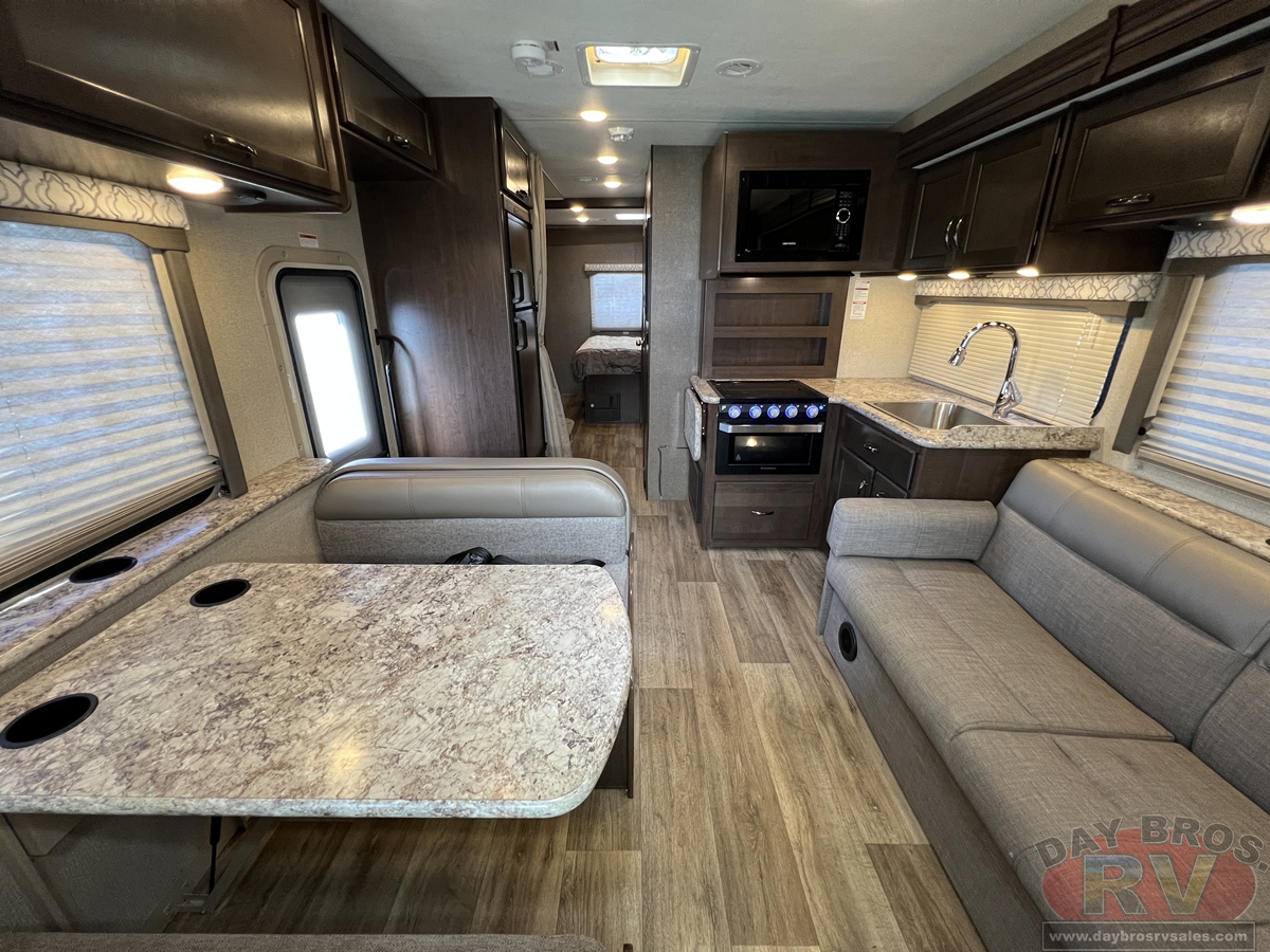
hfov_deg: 106.2
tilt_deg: -21.2
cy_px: 476
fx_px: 477
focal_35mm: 13
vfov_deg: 89.9
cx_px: 635
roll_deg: +0.9
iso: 250
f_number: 1.8
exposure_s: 1/81
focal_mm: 1.57
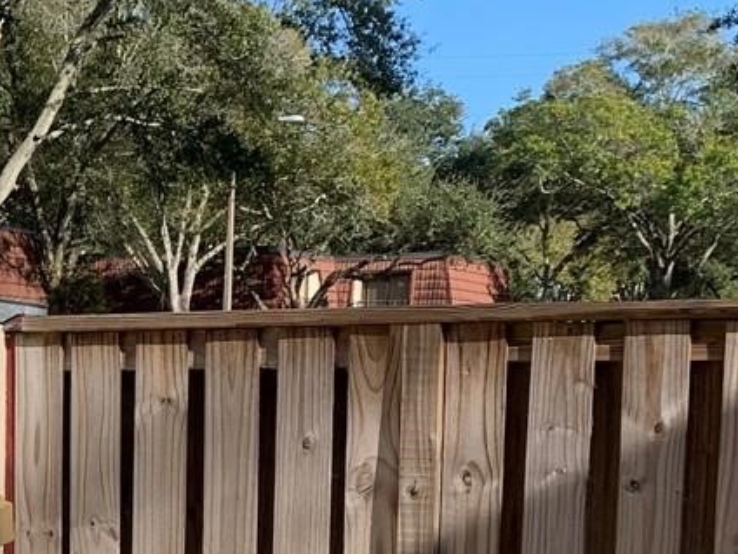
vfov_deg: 14.6
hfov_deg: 18.7
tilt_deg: -6.7
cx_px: -212
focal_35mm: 98
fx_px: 2089
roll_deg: +0.8
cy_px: 667
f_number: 1.8
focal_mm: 4.25
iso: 25
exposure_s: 1/2208
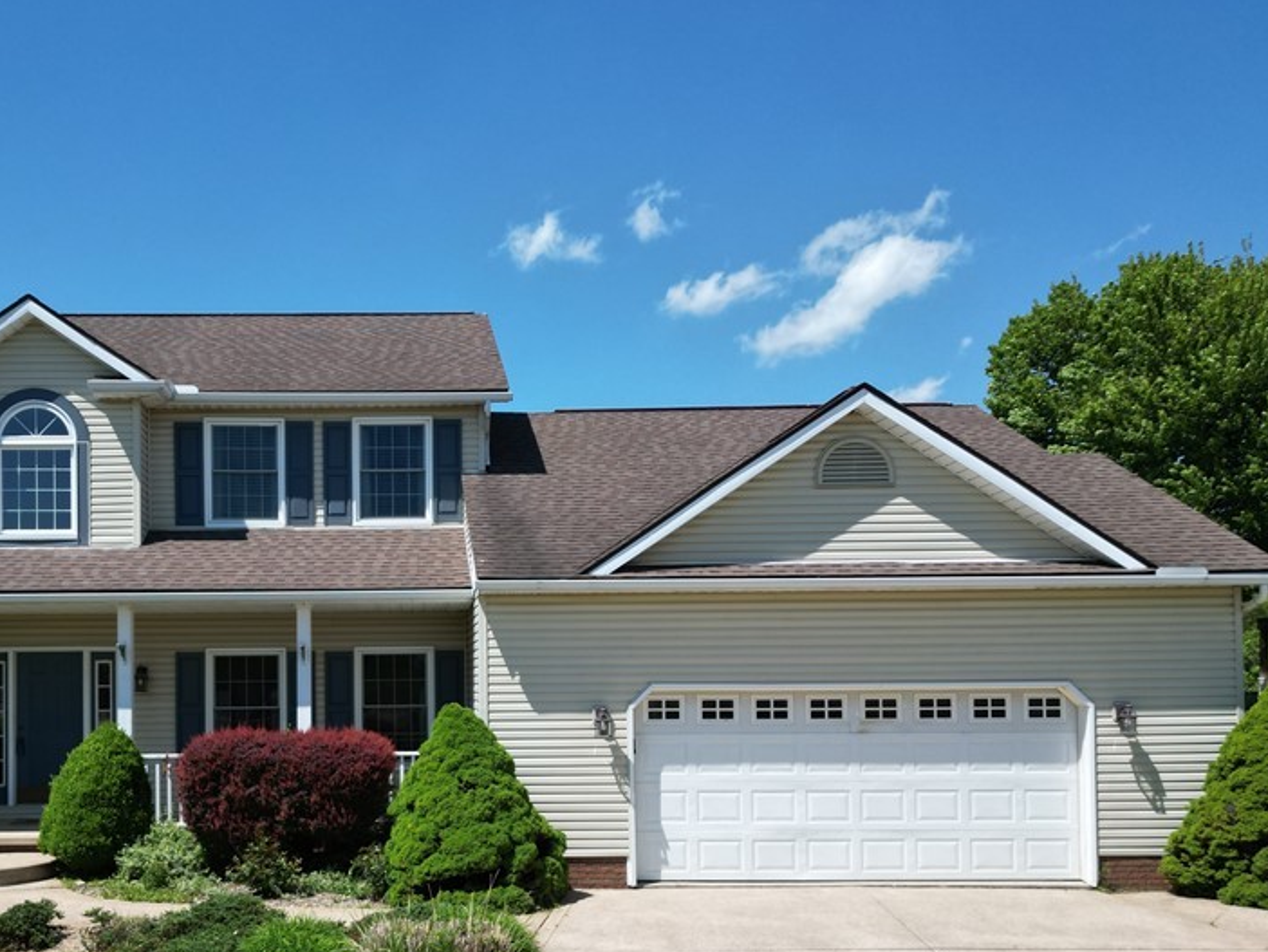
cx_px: 401
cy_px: 658
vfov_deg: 40.1
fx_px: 1283
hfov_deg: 51.4
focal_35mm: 35
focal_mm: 6.72
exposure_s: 1/3200
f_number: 1.7
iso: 120
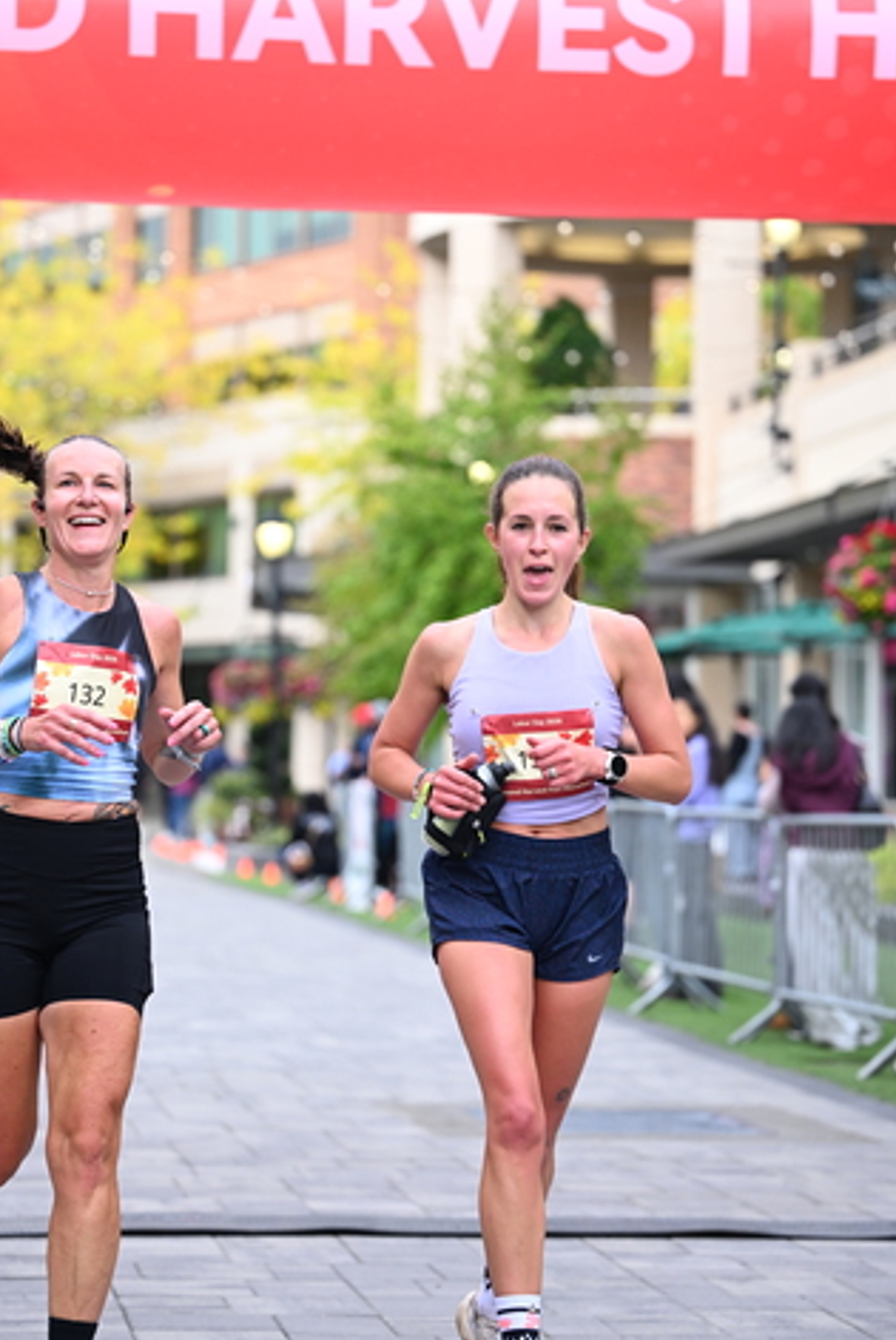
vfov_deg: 19.4
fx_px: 3911
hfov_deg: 13.1
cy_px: 612
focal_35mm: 105
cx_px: 400
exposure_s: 1/1600
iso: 1000
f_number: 2.8
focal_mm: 90
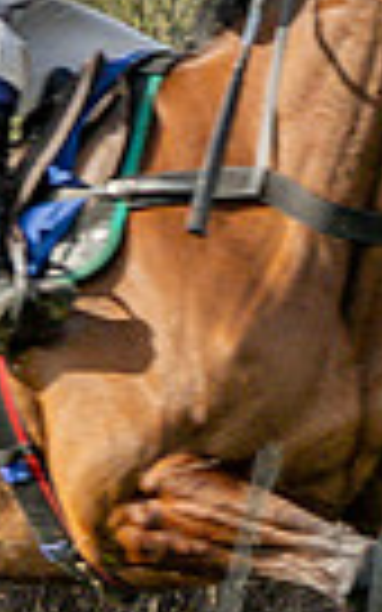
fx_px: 8429
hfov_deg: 2.6
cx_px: 1096
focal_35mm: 506
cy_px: 327
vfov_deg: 4.2
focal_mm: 35
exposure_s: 1/1250
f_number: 4
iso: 200
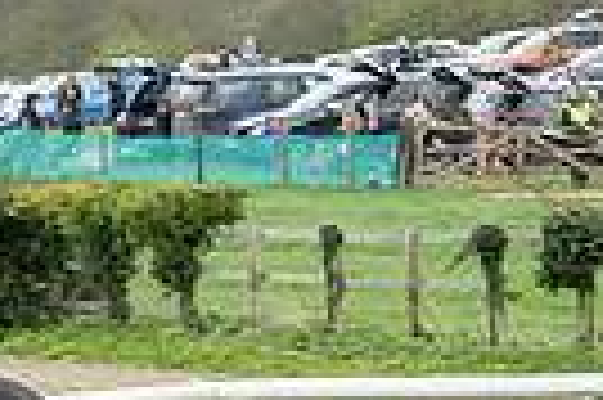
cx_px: -1118
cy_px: 955
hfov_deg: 4.3
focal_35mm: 461
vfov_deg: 2.9
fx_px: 7712
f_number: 5
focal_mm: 70
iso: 400
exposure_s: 1/800
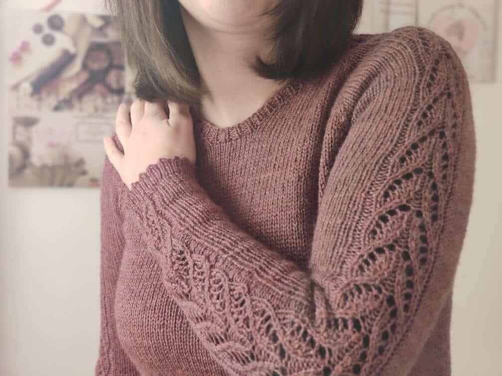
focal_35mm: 41
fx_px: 595
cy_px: 188
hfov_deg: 45.8
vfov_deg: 35.1
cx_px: 251
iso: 190
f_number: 2
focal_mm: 8.16
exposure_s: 1/100
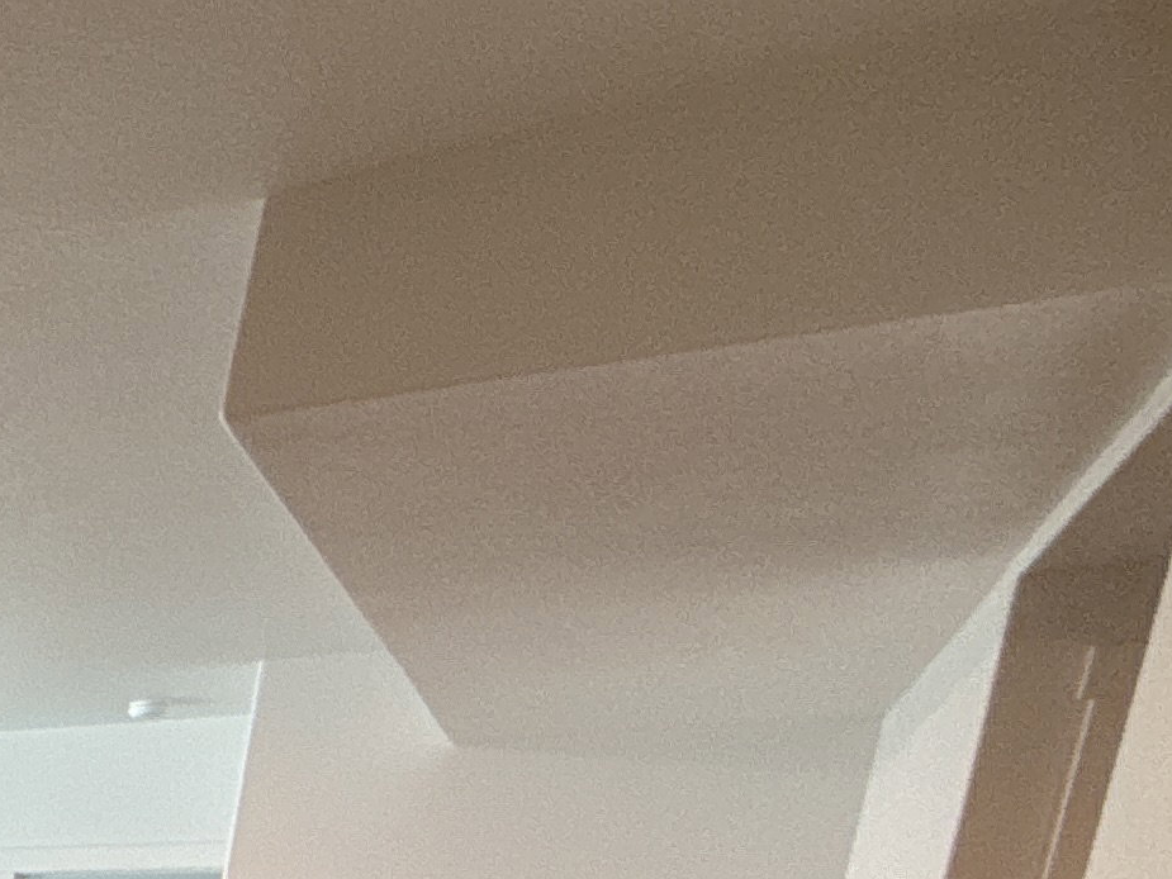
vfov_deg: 19.3
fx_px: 2066
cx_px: -1229
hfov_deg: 18.5
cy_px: 1488
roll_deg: -1.1
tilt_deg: -14.0
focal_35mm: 61
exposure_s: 1/120
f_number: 2.2
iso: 160
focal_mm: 2.22
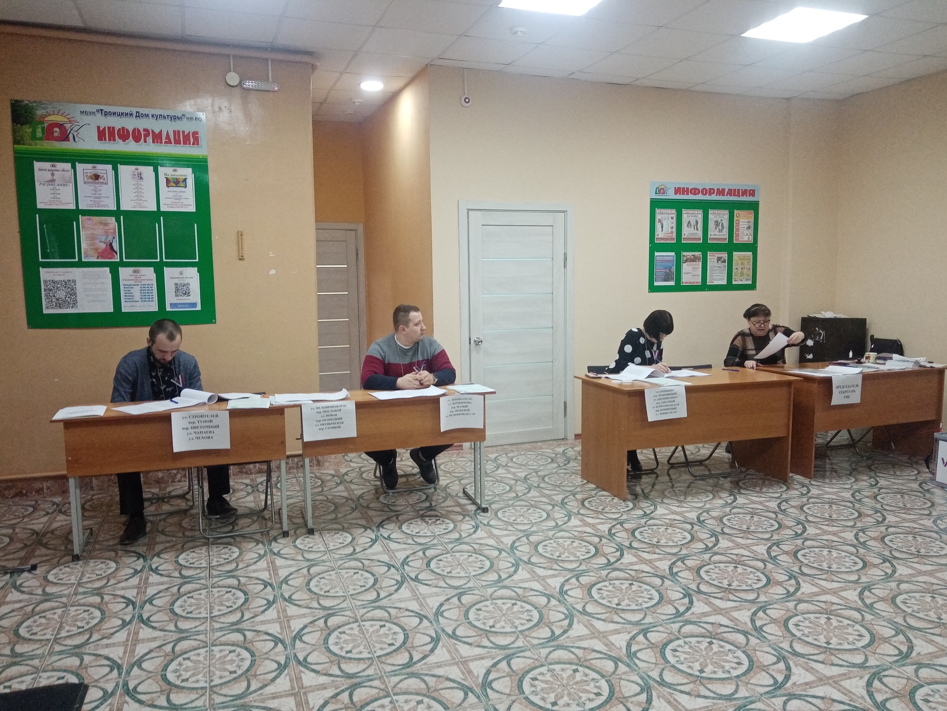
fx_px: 711
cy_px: 356
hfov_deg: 67.3
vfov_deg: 53.1
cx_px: 474
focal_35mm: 26
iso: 360
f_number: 1.8
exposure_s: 1/33.3
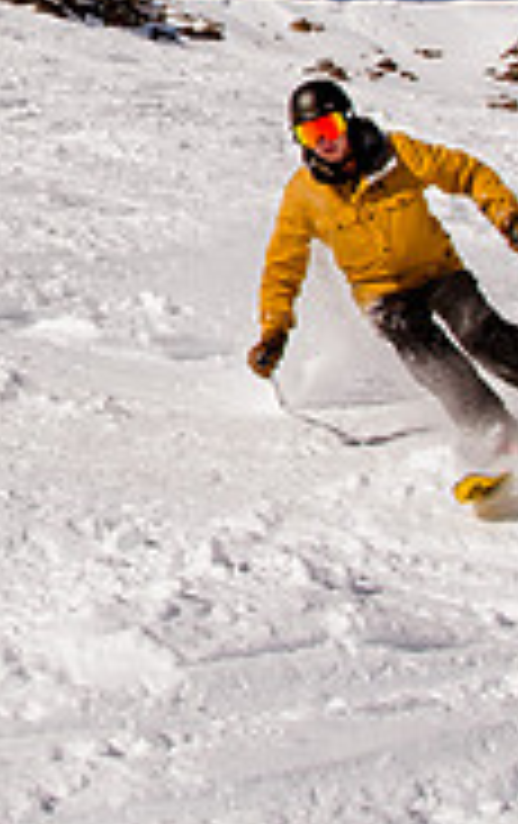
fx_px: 1957
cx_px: -68
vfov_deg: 22.9
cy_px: 7
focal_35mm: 87
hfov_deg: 14.7
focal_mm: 18
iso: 400
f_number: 16
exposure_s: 1/640
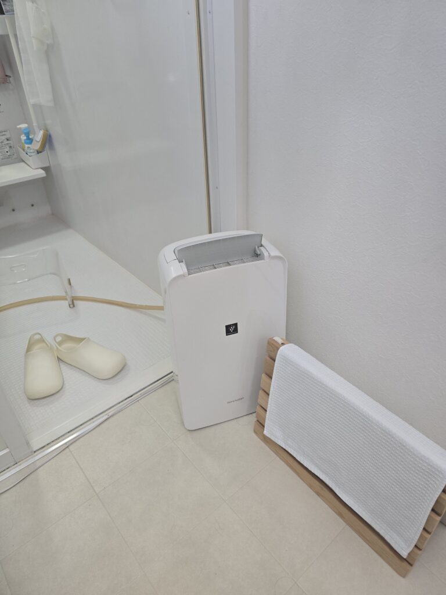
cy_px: 298
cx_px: 223
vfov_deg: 73.9
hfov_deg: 58.9
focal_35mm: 23
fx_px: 395
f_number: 1.7
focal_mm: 6.3
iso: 250
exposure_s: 1/100
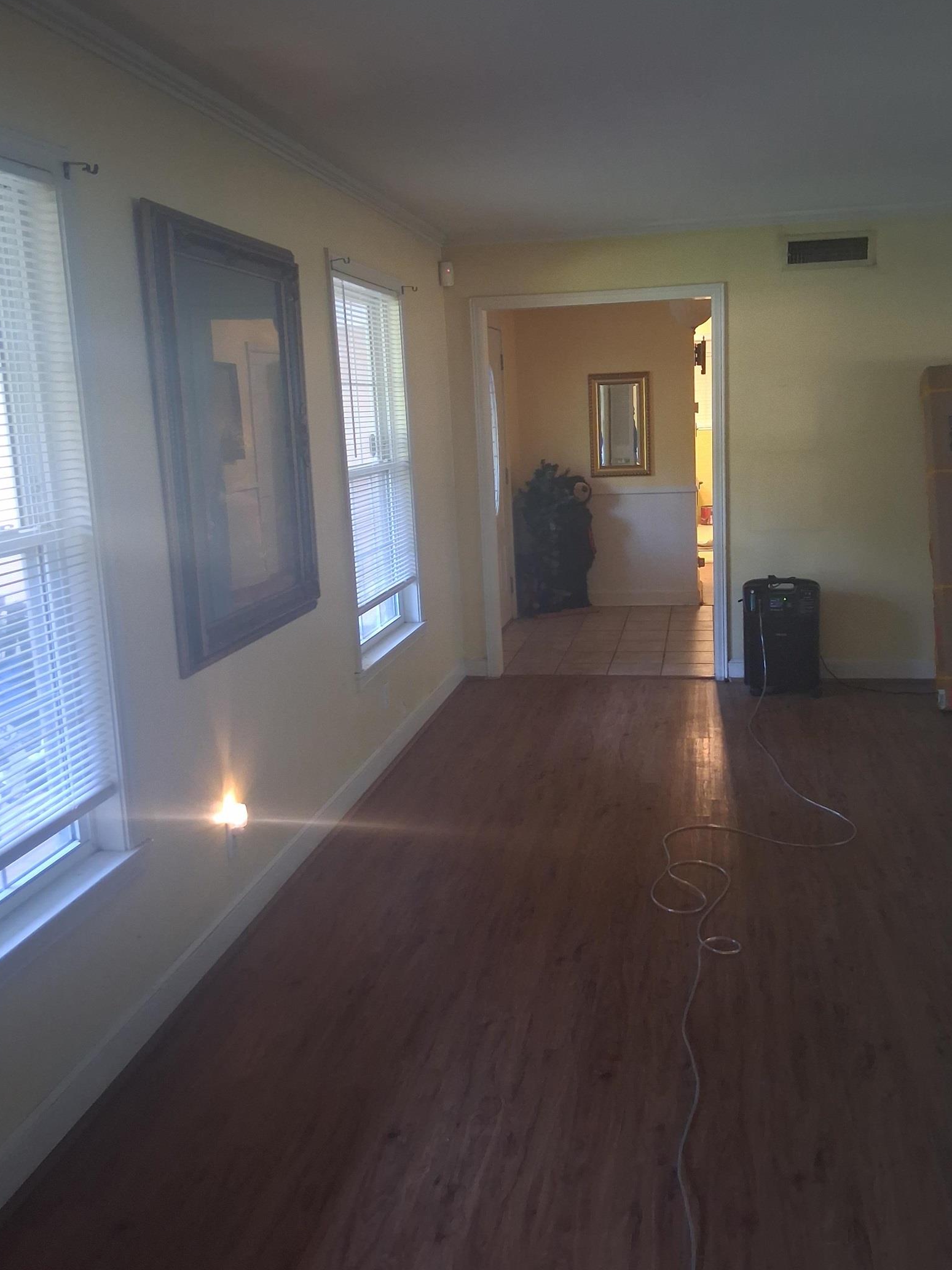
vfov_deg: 61.5
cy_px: 572
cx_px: 524
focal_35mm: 29
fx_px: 1064
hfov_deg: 48.1
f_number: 1.8
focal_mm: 3.98
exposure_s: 1/25
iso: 500
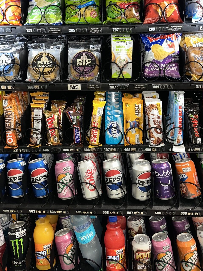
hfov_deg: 41.8
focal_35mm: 34
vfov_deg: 53.1
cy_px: 95
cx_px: 102
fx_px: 266
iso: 80
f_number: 1.78
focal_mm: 6.86
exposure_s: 1/24
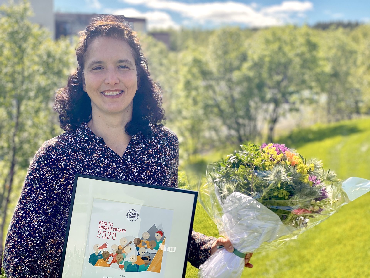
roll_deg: -1.3
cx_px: 185
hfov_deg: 36.8
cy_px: 139
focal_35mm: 52
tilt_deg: -7.0
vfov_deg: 28.0
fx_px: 556
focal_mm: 6
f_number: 2
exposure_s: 1/615
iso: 20
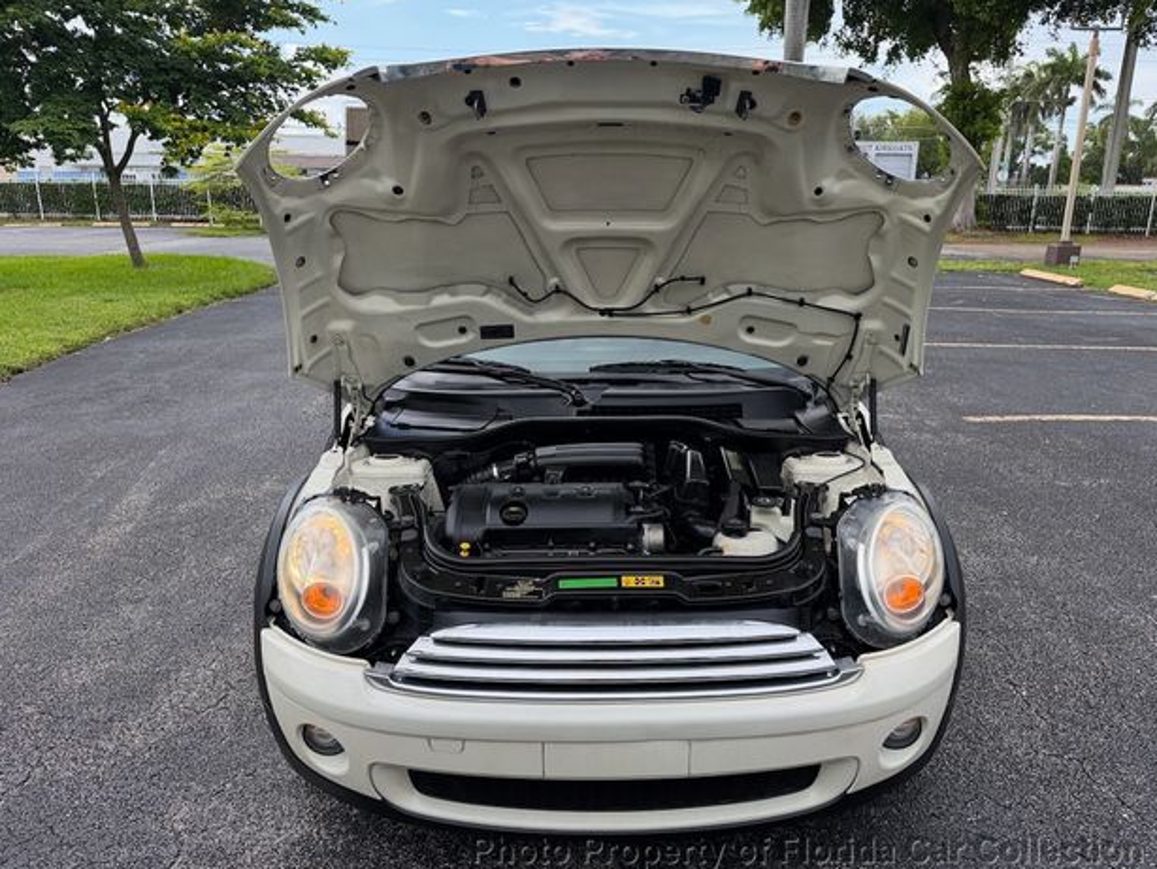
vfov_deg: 54.9
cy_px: 437
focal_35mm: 25
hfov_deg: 69.3
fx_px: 836
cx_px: 601
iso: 100
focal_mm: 6.76
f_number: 1.78
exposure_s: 1/1211
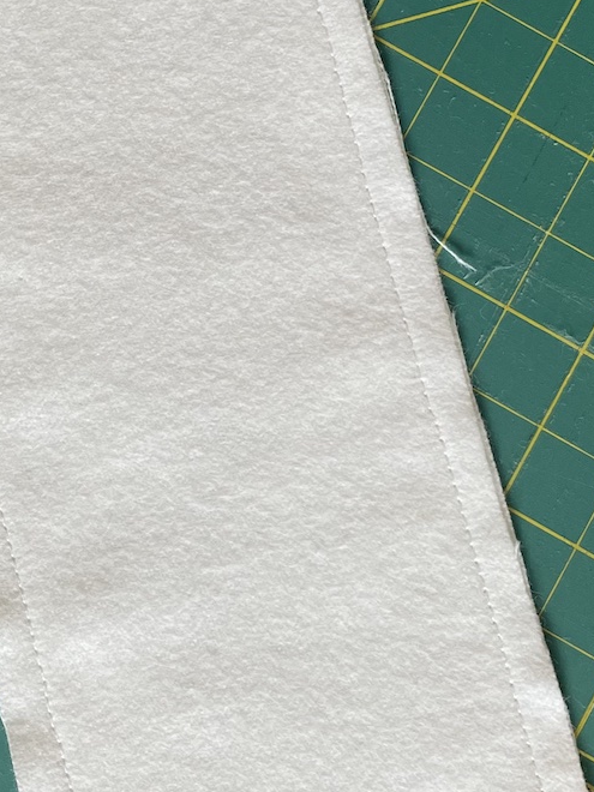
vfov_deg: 30.3
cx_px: 98
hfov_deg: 22.9
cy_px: 222
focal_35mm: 63
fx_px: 1441
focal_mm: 4.2
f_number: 1.6
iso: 64
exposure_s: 1/120
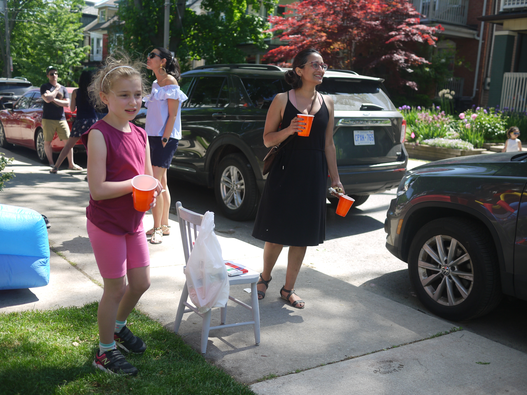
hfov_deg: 46.8
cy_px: 198
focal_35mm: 40
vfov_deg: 36.0
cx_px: 264
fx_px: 609
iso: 100
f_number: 2
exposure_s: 1/1000
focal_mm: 20
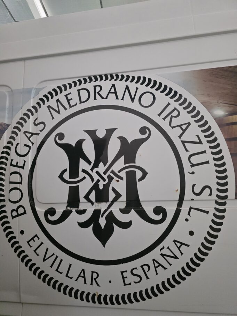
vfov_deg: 73.9
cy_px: 158
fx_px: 210
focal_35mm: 23
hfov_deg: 58.9
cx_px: 118
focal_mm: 6.3
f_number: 1.7
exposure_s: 1/120
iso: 2000
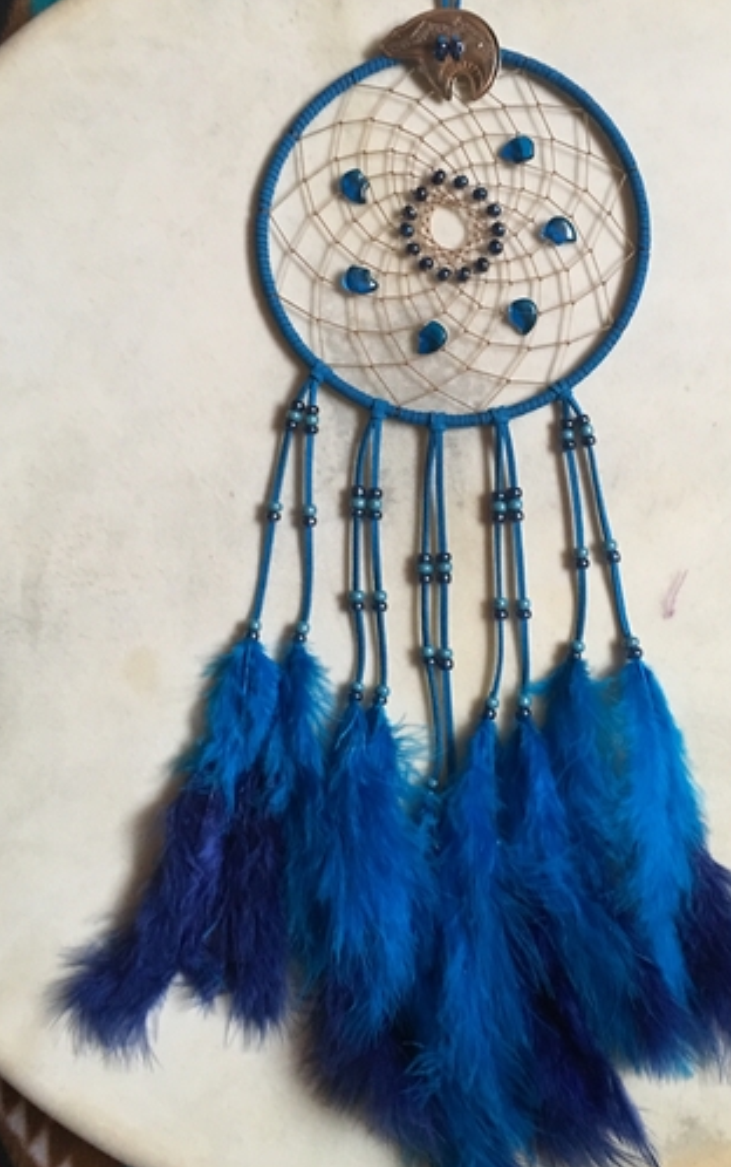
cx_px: 445
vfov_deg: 52.6
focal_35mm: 37
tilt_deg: -84.2
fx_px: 1177
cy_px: 532
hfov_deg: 34.4
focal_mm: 4.15
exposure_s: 1/10
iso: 100
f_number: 2.2
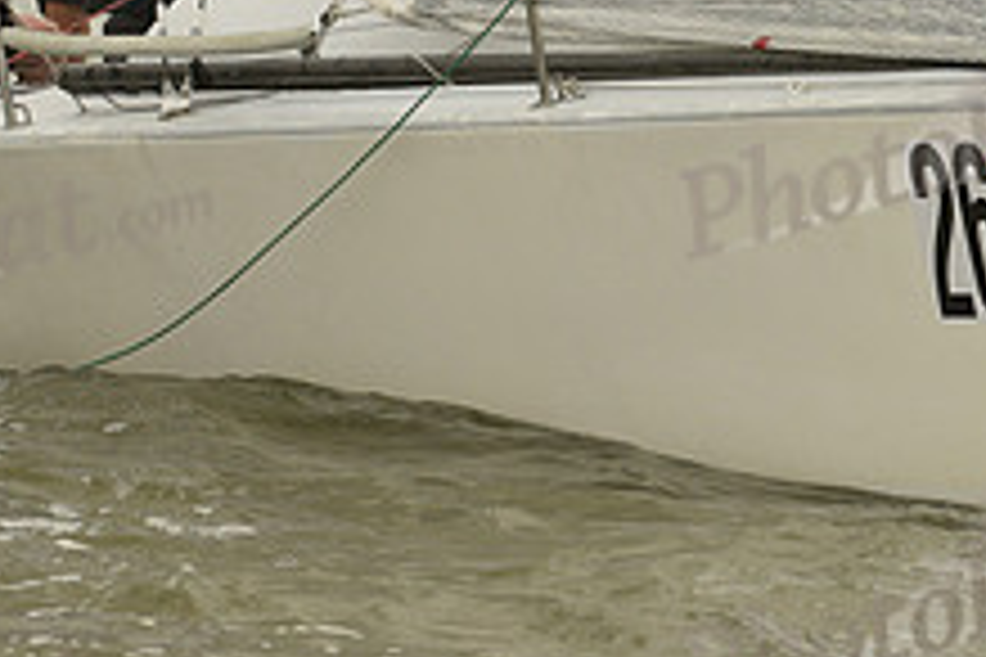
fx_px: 14488
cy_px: -29
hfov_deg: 3.9
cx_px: 450
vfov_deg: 2.6
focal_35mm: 529
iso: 400
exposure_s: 1/800
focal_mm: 200
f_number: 9
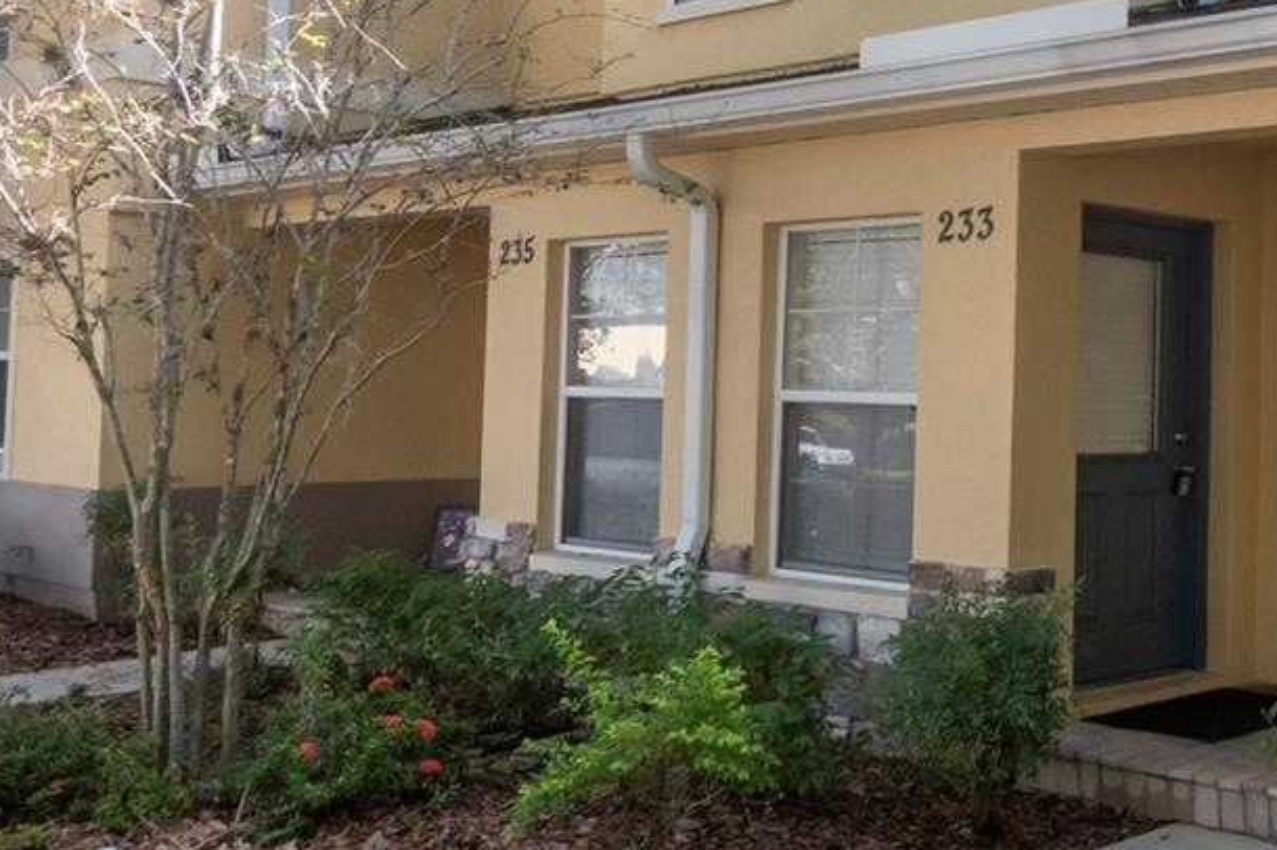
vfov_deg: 29.2
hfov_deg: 41.0
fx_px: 1535
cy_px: 23
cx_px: 1191
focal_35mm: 43
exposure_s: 1/500
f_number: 7.1
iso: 800
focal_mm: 11
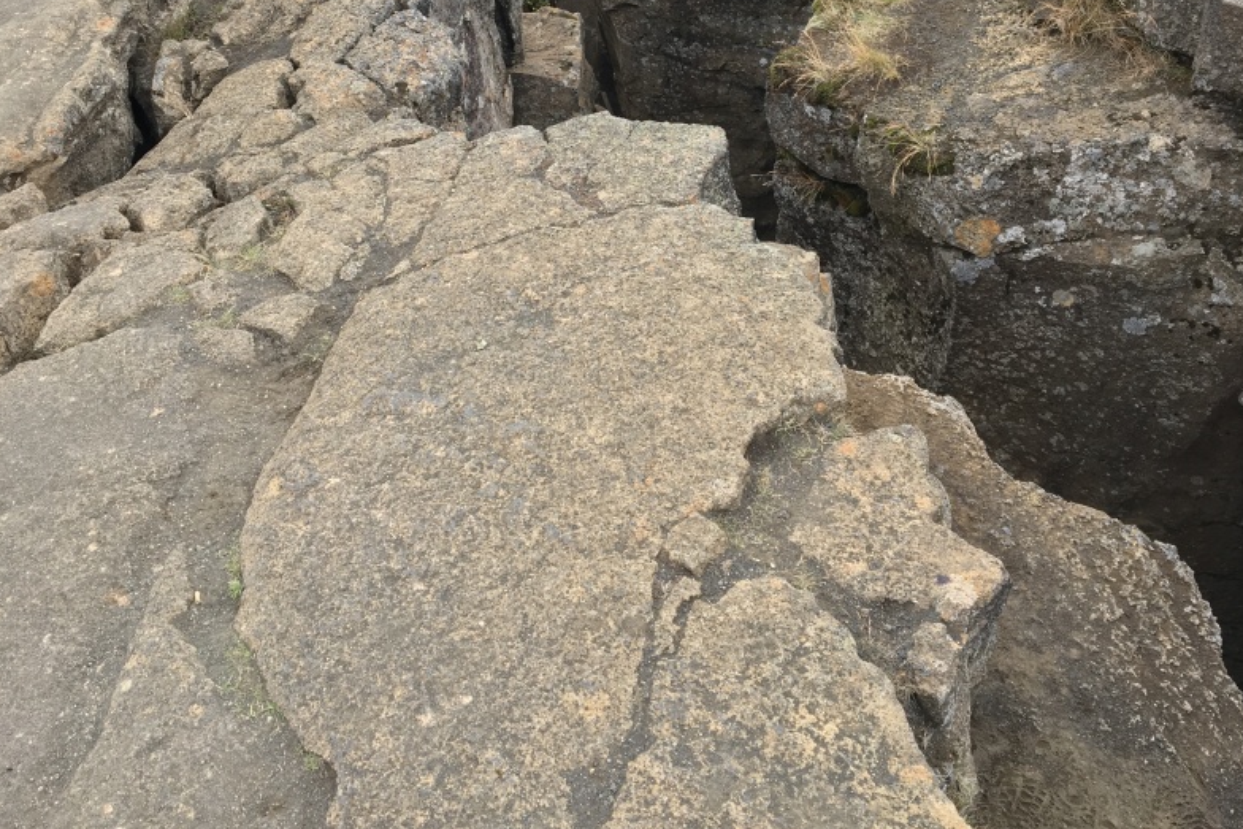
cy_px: 101
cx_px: 629
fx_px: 1416
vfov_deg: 31.3
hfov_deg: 47.4
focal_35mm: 41
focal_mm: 4.15
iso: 25
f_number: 2.2
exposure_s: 1/120
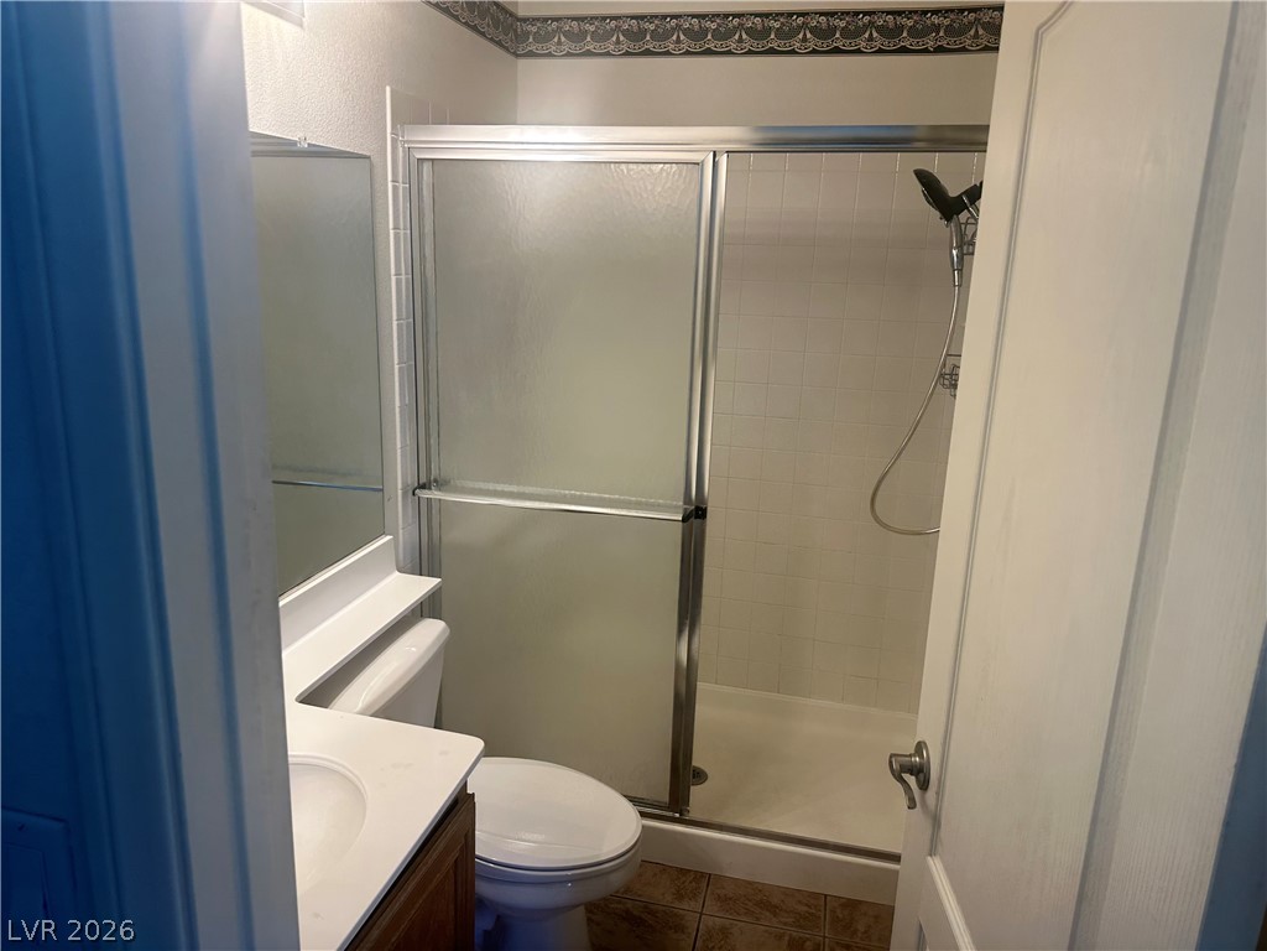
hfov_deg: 71.6
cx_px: 634
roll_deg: -1.4
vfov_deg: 56.8
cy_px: 476
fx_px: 878
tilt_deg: -13.1
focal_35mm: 24
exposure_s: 1/120
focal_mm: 6.86
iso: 100
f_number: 1.78
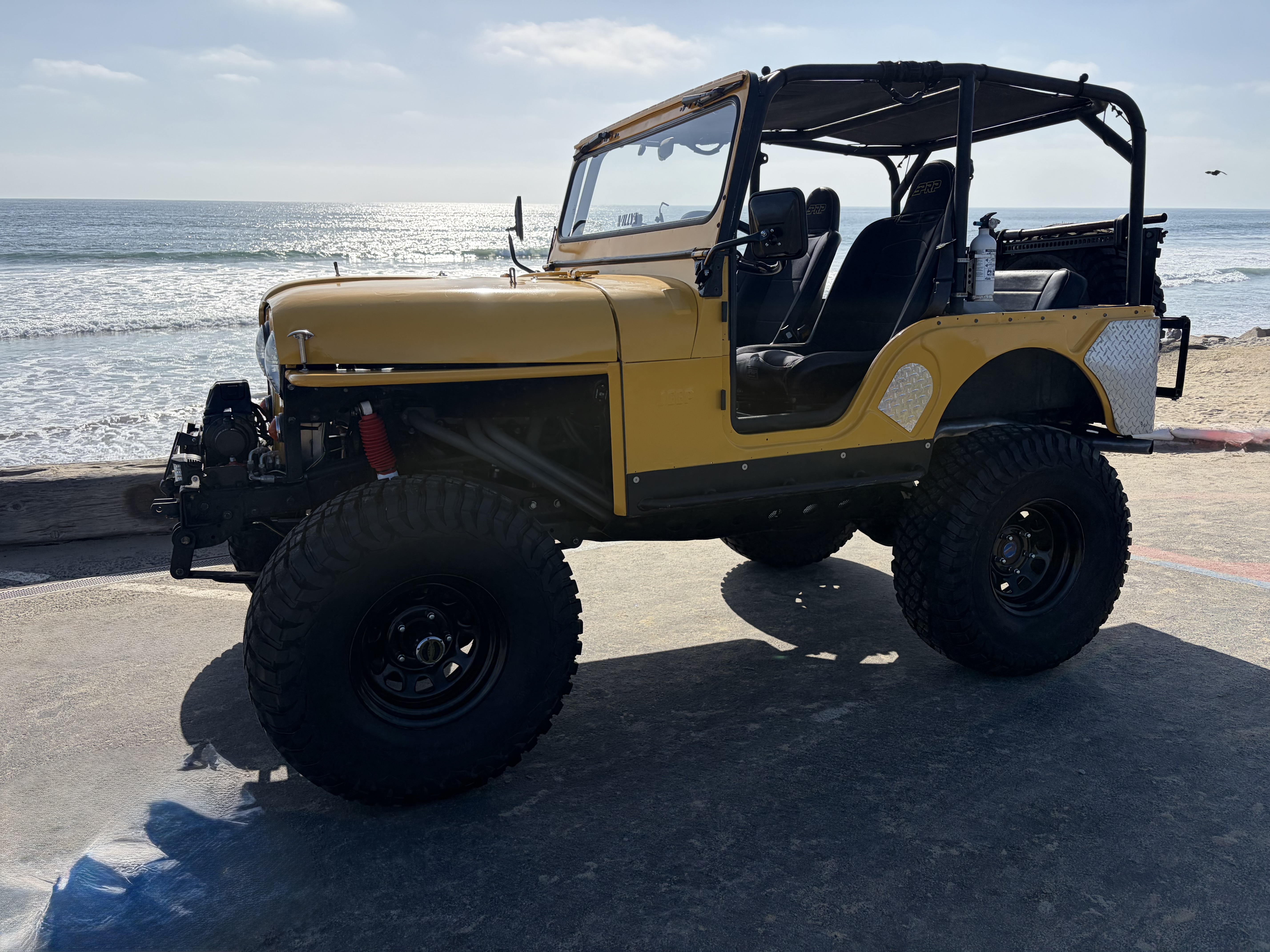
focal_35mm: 26
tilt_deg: -15.1
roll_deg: -0.8
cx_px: 635
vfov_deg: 53.1
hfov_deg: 67.3
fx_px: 954
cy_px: 476
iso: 64
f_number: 1.6
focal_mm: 5.96
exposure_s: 1/6993
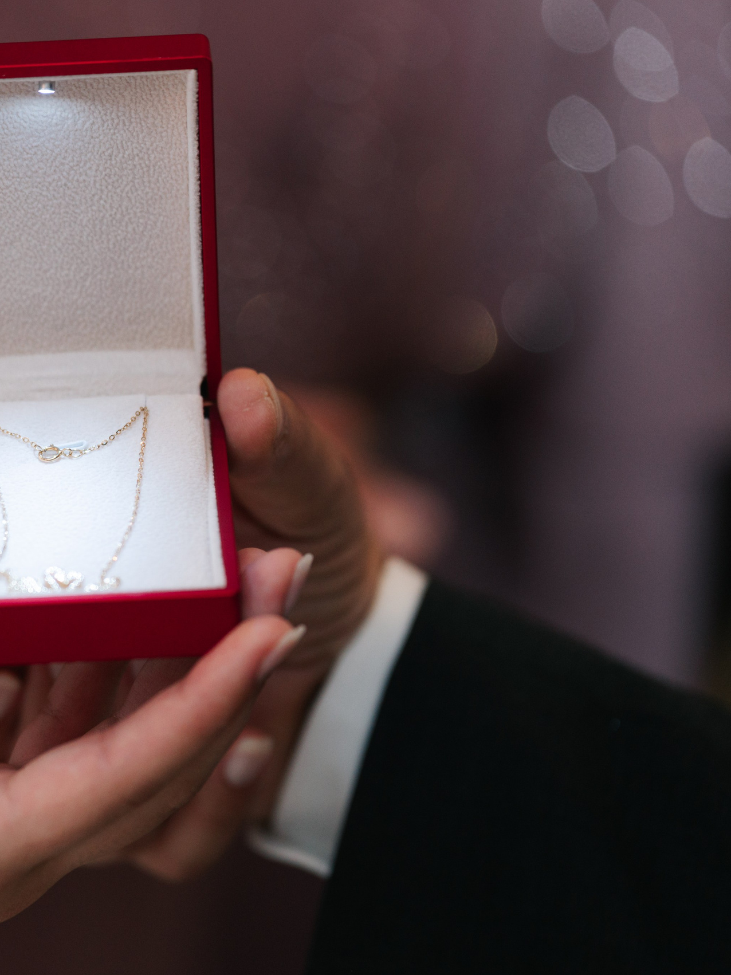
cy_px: 463
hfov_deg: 6.2
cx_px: 59
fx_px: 6731
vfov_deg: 8.3
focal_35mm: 239
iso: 500
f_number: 3.2
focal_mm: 150
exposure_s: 1/200
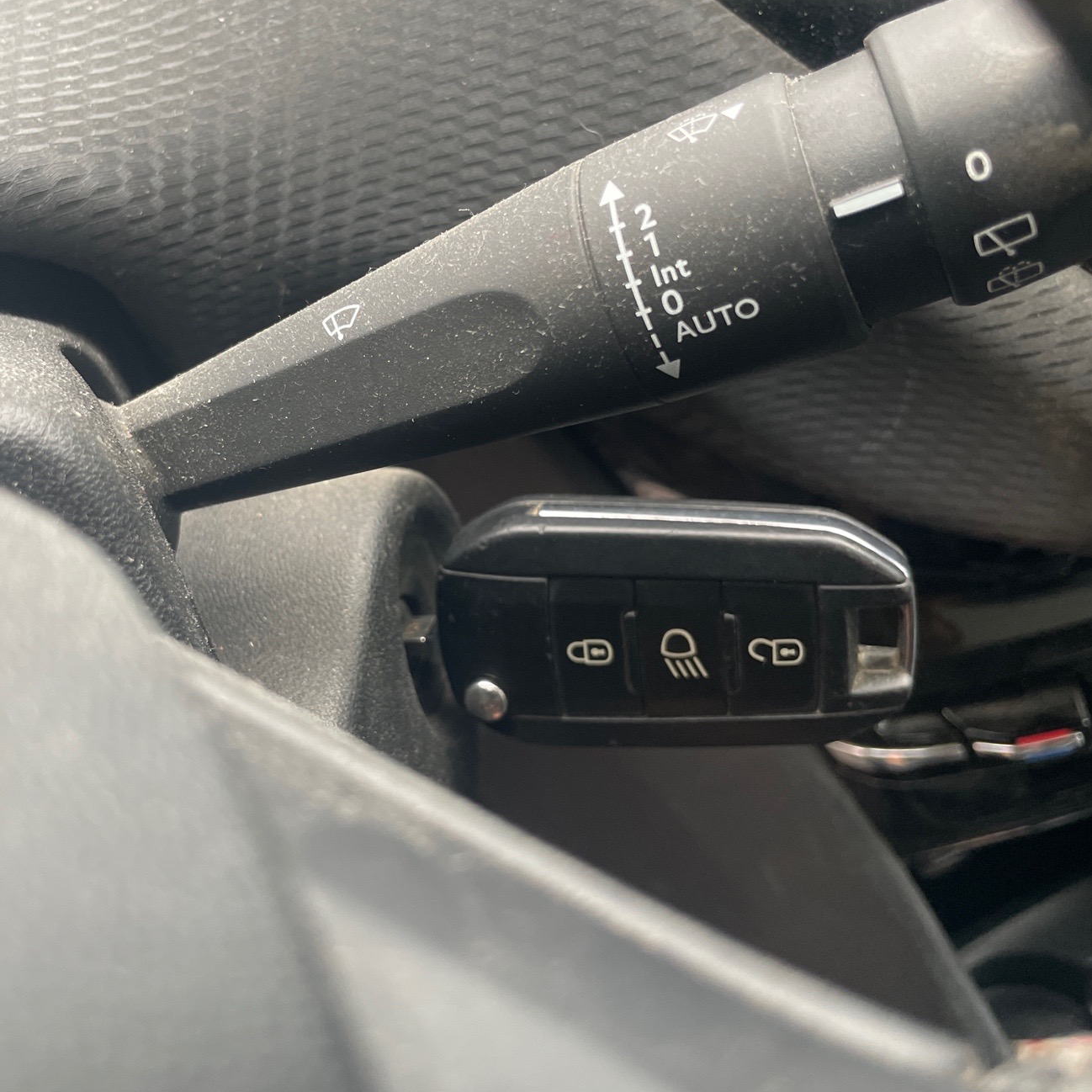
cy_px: 514
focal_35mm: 34
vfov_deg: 48.4
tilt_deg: -41.7
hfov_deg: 47.7
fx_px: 1213
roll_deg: +17.0
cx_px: 363
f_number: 1.6
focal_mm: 4.2
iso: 125
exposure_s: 1/64
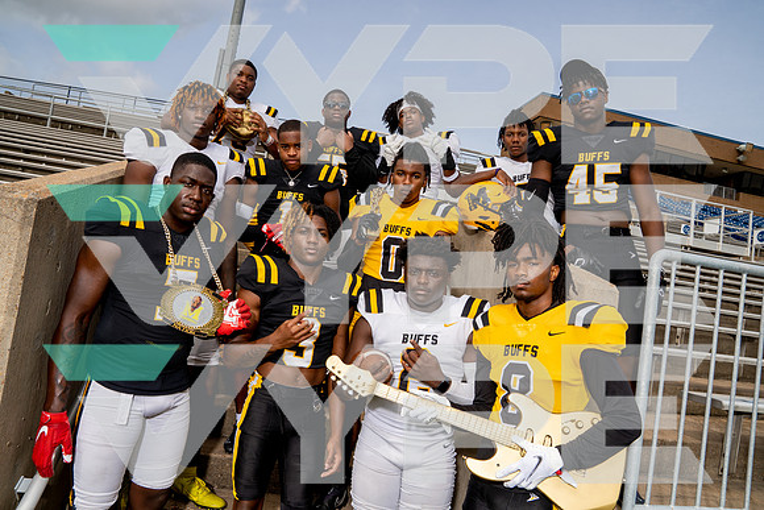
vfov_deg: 53.2
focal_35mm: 24
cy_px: 255
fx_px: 509
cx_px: 382
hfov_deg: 73.7
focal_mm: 24
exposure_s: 1/250
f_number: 9
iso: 100
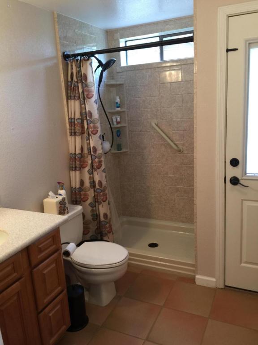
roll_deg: +3.5
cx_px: 129
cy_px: 172
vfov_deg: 61.7
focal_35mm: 29
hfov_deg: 48.2
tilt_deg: -13.0
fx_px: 288
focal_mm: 4.15
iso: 50
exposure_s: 1/15
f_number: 2.2
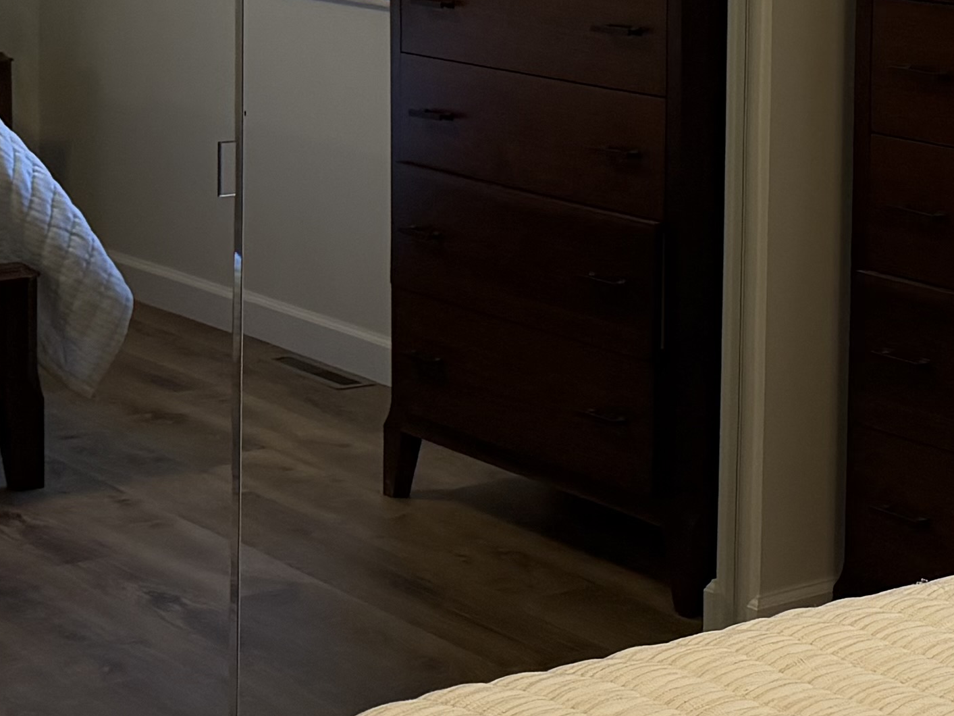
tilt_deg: -4.7
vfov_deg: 15.0
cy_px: -6
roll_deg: -1.6
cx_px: 1065
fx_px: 2673
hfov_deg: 19.3
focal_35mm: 97
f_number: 1.78
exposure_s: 1/203
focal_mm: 6.76
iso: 200
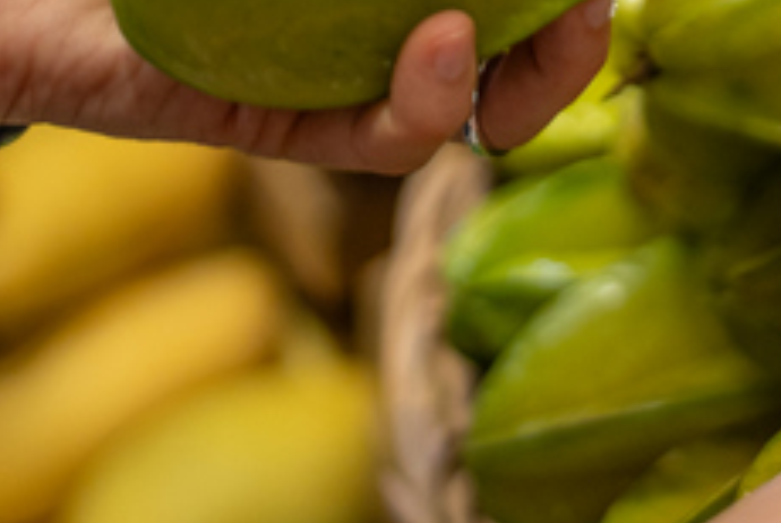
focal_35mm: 110
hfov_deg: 18.2
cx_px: 730
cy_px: -5
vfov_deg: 12.3
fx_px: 2389
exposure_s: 1/640
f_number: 1.4
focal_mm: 35
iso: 500
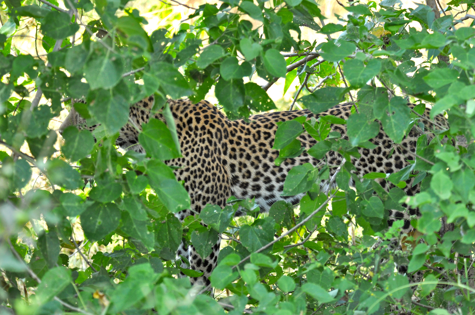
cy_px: 158
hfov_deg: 10.6
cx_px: 238
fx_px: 2570
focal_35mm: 195
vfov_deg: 7.0
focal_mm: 130
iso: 250
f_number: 5
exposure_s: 1/160
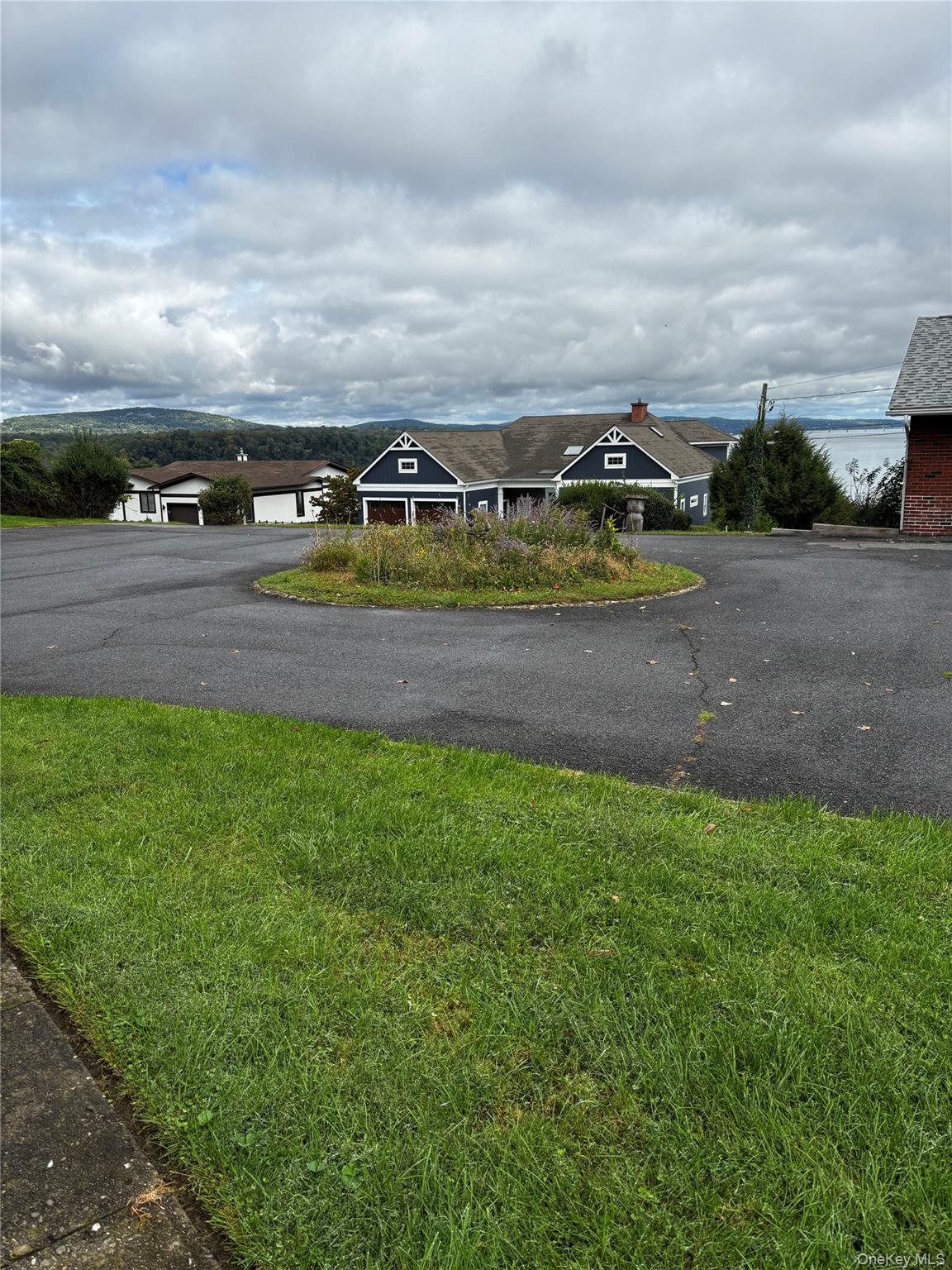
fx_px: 953
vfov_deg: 67.3
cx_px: 476
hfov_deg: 53.1
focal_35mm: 26
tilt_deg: -12.2
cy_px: 635
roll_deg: -1.0
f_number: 1.6
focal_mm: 5.96
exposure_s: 1/2933
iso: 50
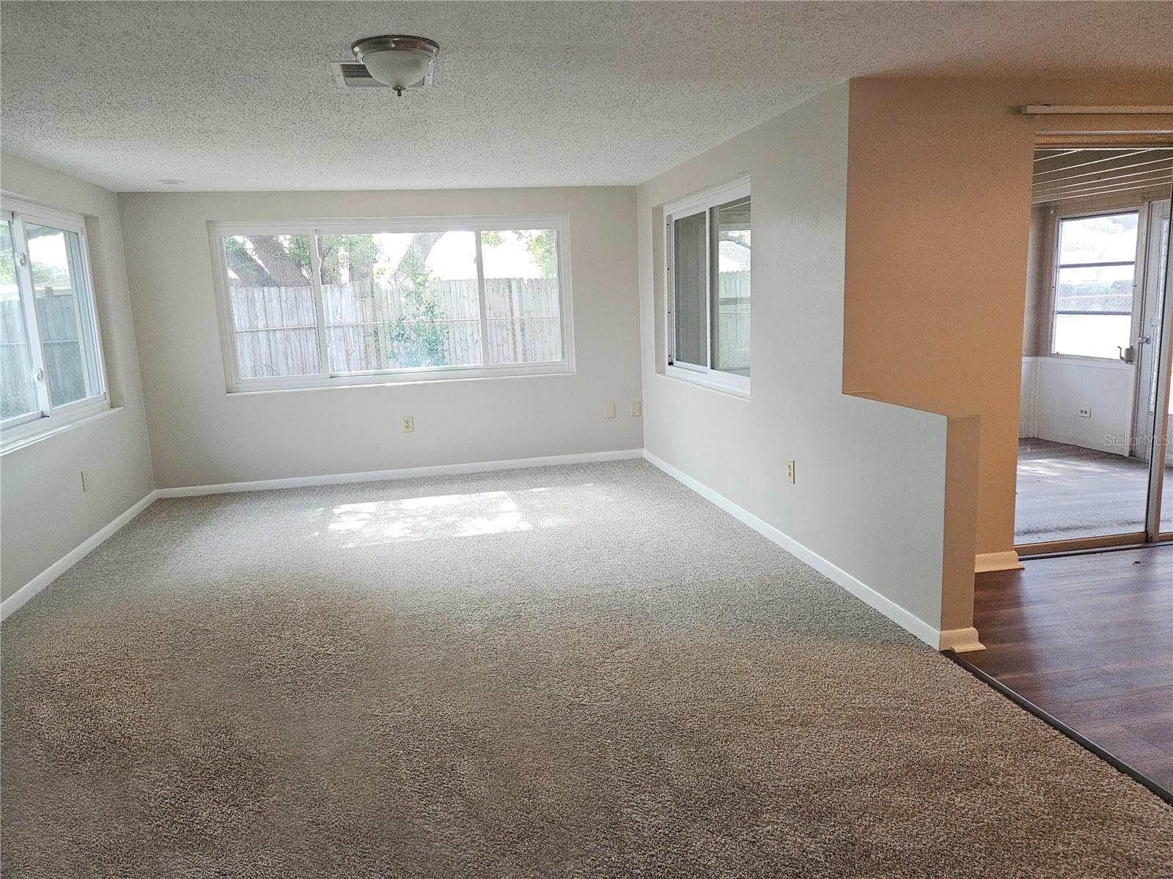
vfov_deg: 58.9
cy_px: 440
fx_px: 779
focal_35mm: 23
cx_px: 586
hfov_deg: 73.9
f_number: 1.8
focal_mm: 5.4
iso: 64
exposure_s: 1/60
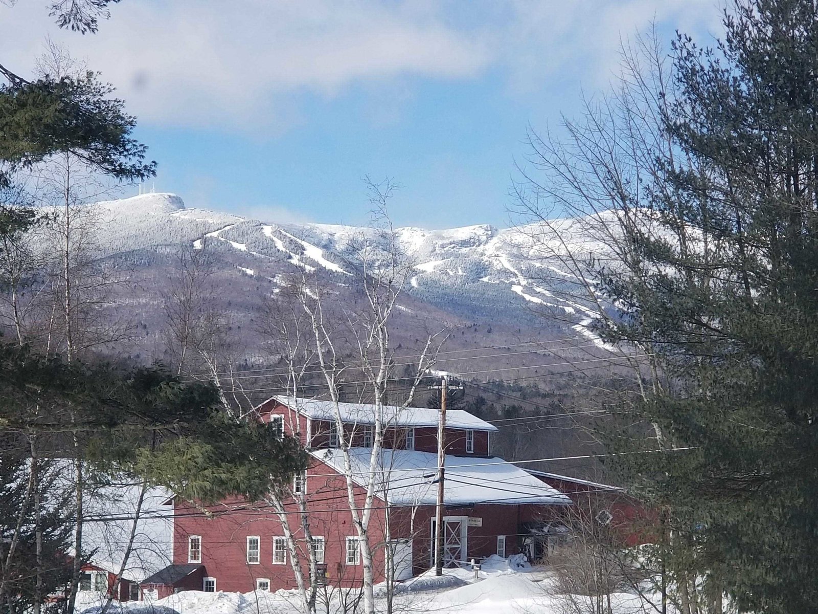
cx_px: 409
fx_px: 1229
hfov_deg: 36.8
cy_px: 307
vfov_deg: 28.0
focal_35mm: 52
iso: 25
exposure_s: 1/704
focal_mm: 6
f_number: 2.4
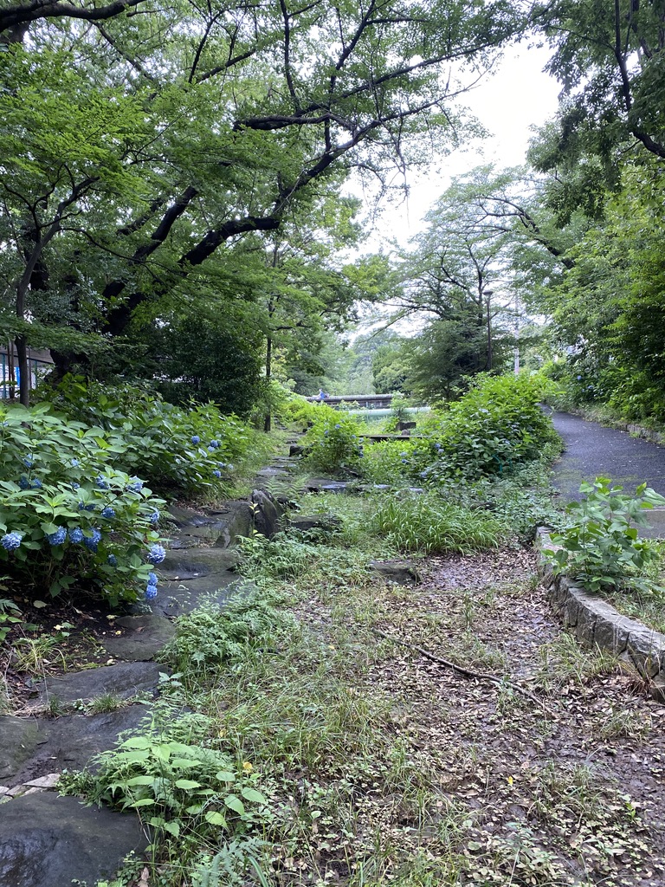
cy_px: 444
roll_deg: +0.0
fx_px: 666
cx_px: 332
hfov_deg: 53.1
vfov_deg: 67.3
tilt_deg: -2.2
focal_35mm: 26
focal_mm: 4.25
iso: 125
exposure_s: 1/109
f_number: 1.8
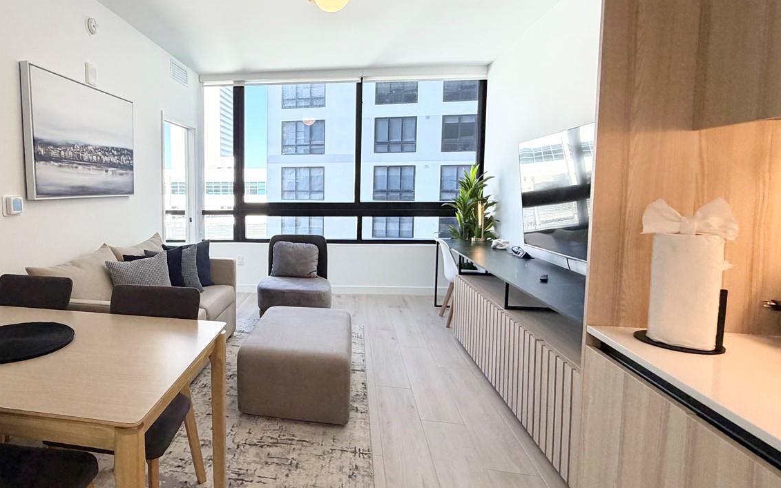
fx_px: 447
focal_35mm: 21
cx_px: 248
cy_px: 222
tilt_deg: -3.8
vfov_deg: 57.2
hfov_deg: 79.0
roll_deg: +0.4
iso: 200
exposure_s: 1/120
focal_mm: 2.22
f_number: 2.2
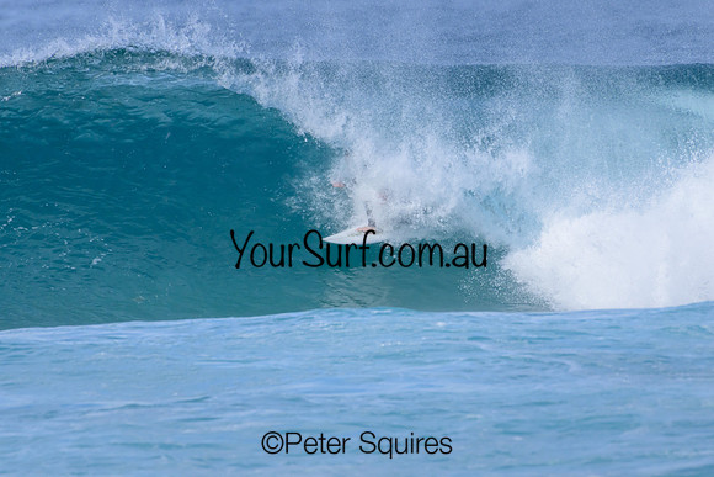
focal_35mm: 1000
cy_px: 238
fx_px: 19837
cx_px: 357
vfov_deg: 1.4
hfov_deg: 2.1
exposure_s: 1/2000
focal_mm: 1000
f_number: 11
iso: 1400
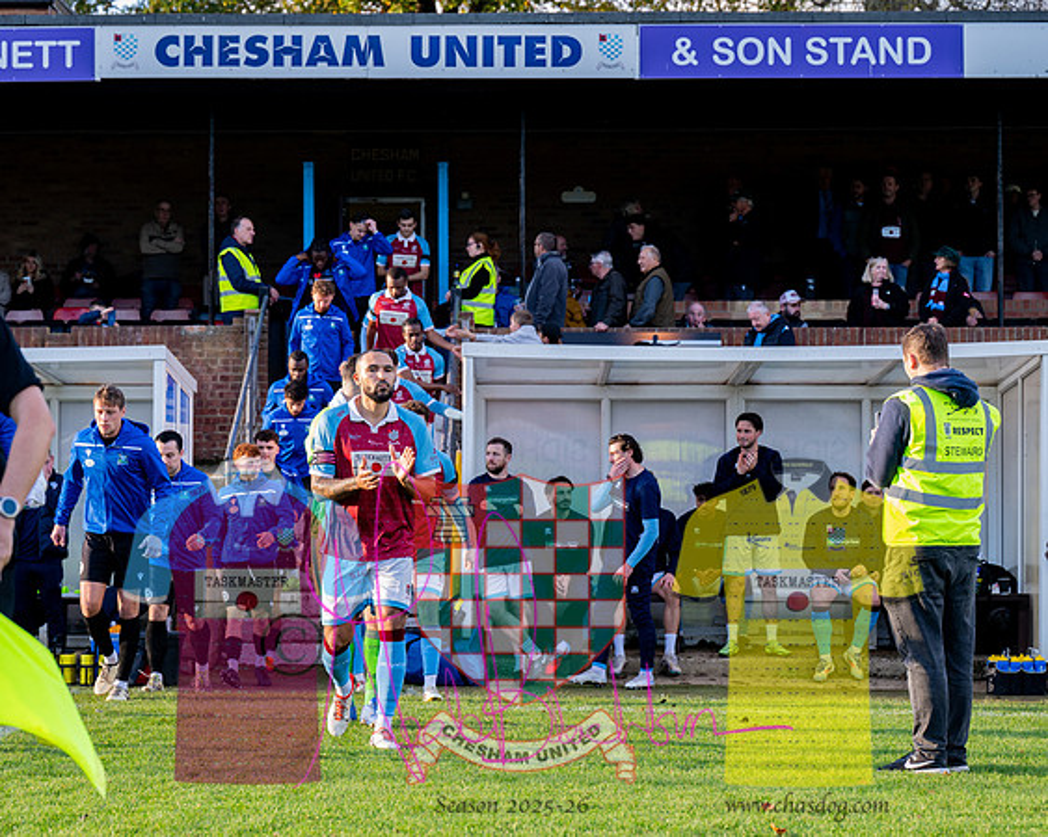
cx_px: 443
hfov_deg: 19.7
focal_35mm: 97
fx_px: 3016
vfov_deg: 15.8
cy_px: 387
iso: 400
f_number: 4
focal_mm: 70
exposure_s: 1/400
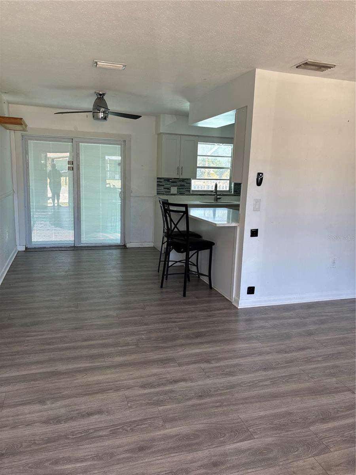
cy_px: 238
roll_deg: -3.5
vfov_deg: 67.3
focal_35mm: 26
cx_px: 178
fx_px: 357
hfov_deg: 53.1
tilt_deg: -10.6
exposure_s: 1/121
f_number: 1.6
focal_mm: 5.96
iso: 50
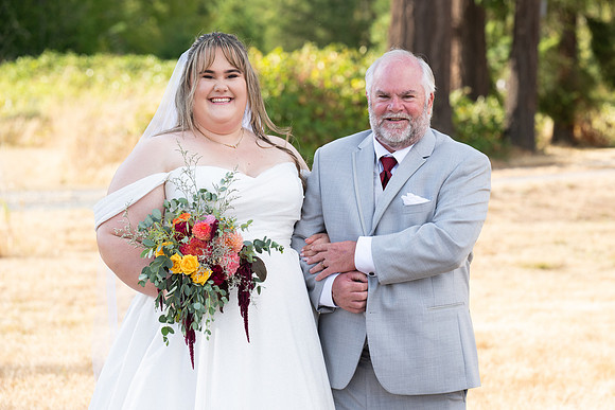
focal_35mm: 130
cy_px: 215
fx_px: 2228
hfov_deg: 15.7
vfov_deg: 10.5
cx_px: 355
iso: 250
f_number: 5
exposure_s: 1/400
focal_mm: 113
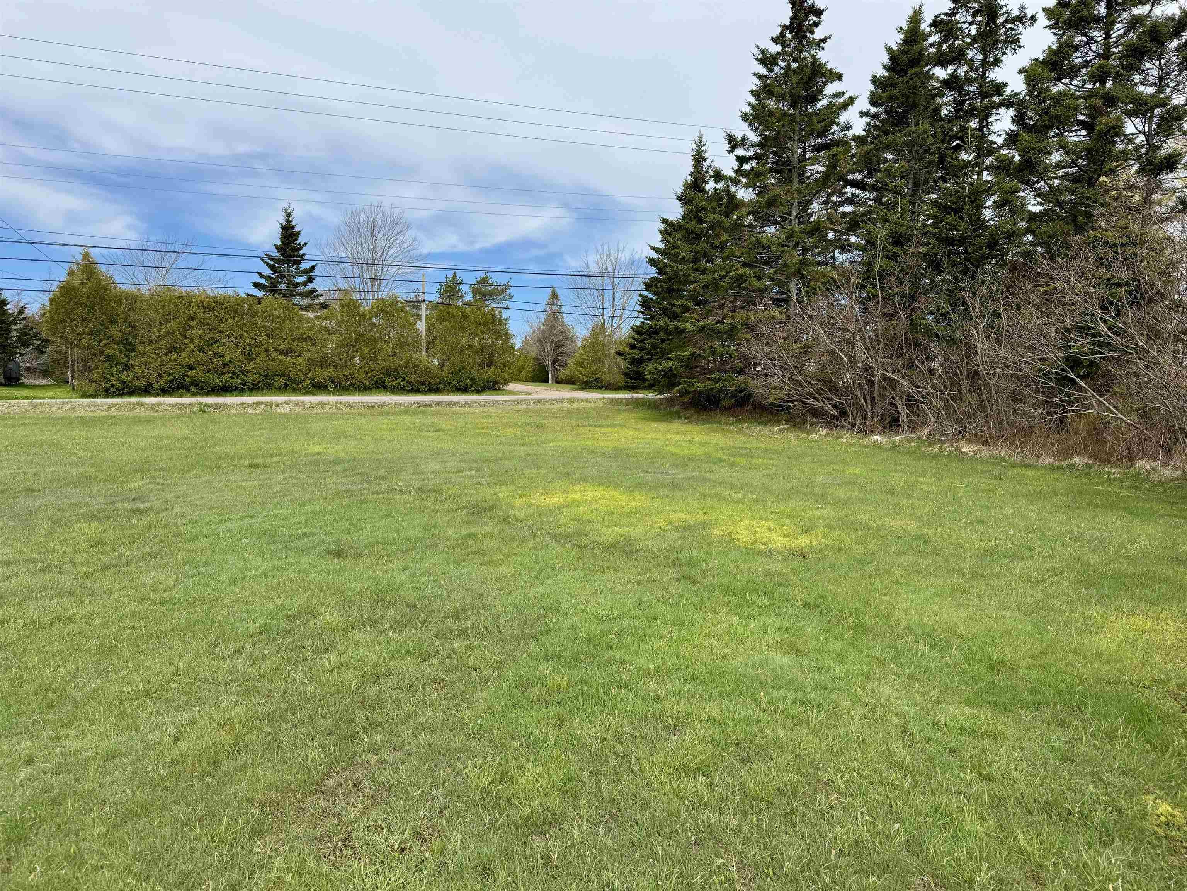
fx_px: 823
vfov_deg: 56.8
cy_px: 446
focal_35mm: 24
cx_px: 594
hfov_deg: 71.6
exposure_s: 1/3413
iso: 80
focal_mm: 6.76
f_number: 1.78
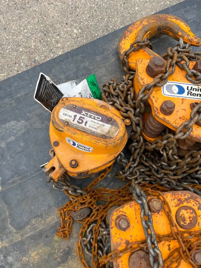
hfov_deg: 53.1
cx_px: 100
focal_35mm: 26
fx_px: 201
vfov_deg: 67.3
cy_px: 134
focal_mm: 5.1
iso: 50
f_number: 1.6
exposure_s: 1/383
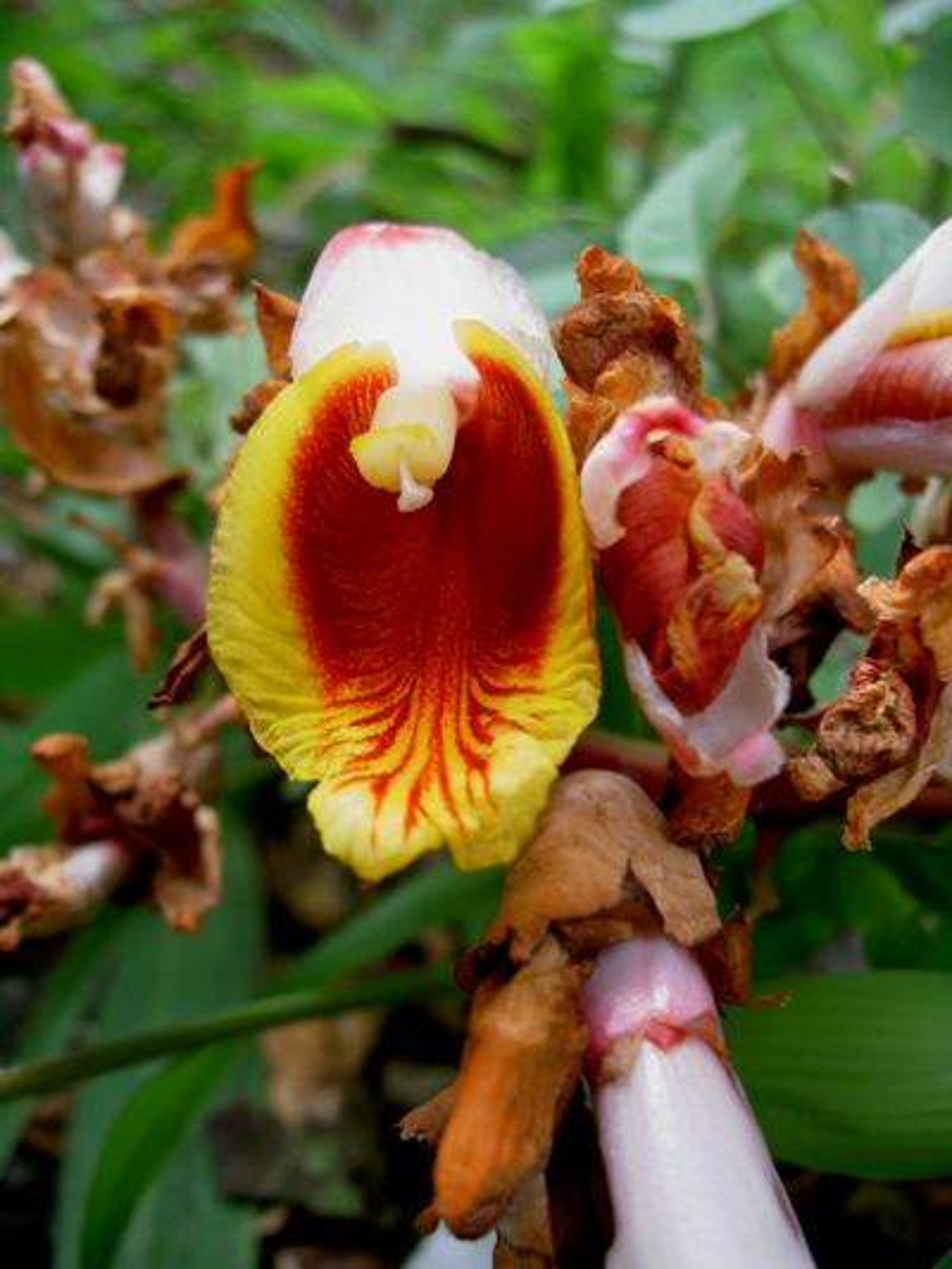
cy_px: 634
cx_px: 476
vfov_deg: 47.9
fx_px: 1430
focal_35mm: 39
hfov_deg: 36.8
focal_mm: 8
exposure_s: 1/20
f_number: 2.8
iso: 100
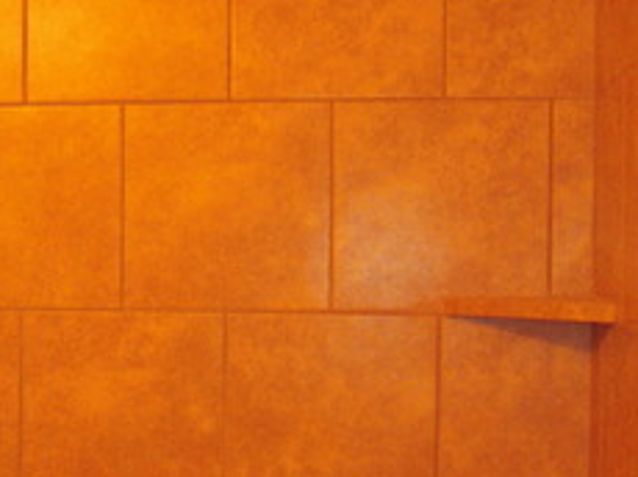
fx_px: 1436
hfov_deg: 24.3
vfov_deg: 18.7
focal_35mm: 78
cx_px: 64
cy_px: 358
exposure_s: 1/25
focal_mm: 5
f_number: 2.7
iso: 400
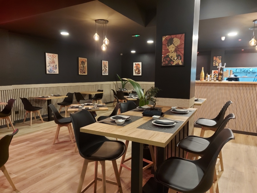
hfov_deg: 71.6
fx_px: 178
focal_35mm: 24
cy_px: 96
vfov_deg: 56.8
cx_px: 128
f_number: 1.8
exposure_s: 1/20
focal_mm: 5.23
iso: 500
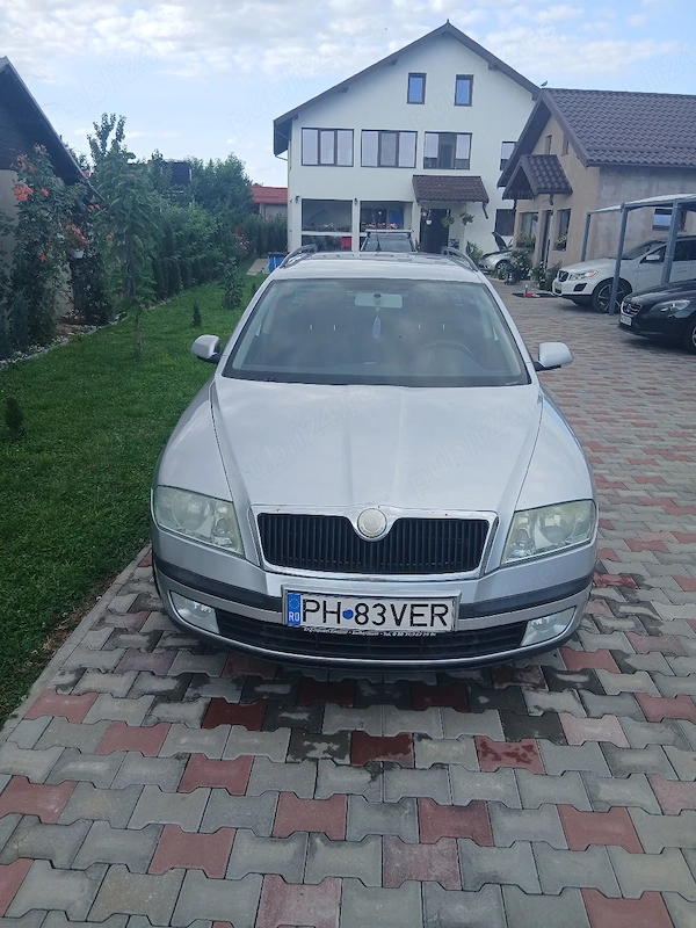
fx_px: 697
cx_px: 348
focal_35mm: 26
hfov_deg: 53.1
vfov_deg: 67.3
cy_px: 464
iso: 20
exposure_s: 1/167
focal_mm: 3.98
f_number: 1.8
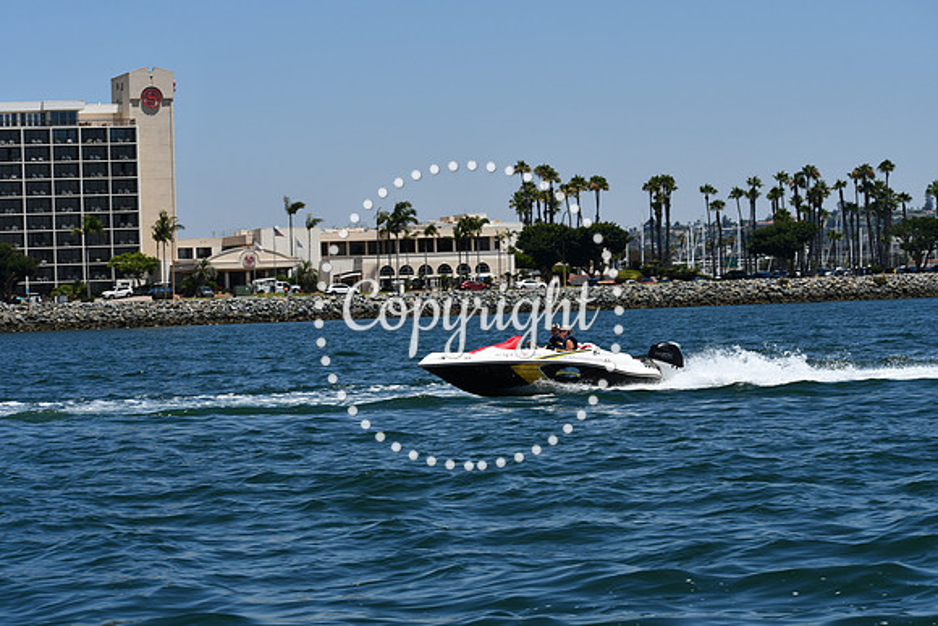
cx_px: 469
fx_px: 2815
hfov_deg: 18.9
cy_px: 313
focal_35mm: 108
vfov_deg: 12.7
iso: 100
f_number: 9
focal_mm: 72
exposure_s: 1/640
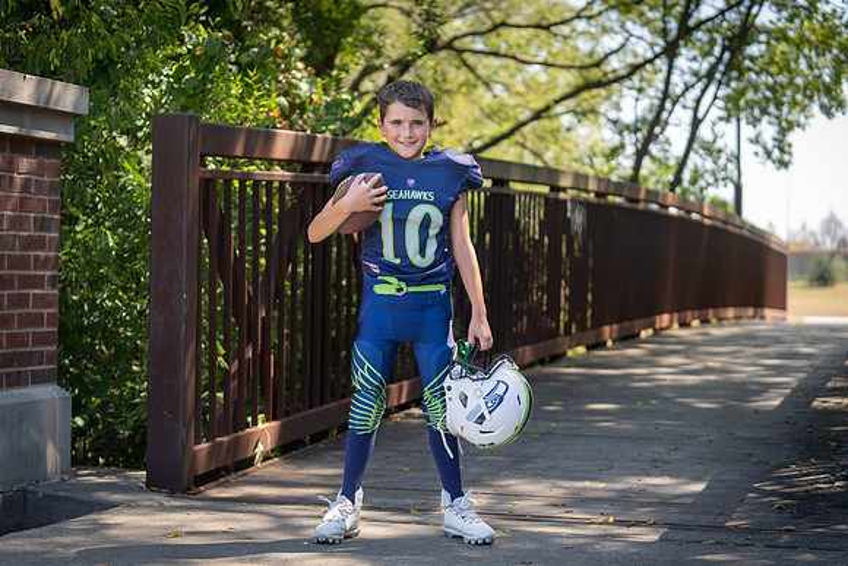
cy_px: 283
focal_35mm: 70
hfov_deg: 28.8
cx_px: 424
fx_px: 1649
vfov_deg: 19.5
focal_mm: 70
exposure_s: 1/320
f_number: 2.8
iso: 100
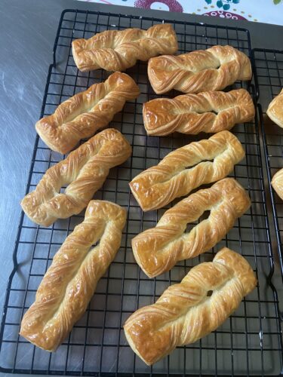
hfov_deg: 53.1
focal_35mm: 26
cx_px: 142
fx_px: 283
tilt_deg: -69.0
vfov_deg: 67.3
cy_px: 188
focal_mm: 4.25
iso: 200
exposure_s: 1/60
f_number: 1.8
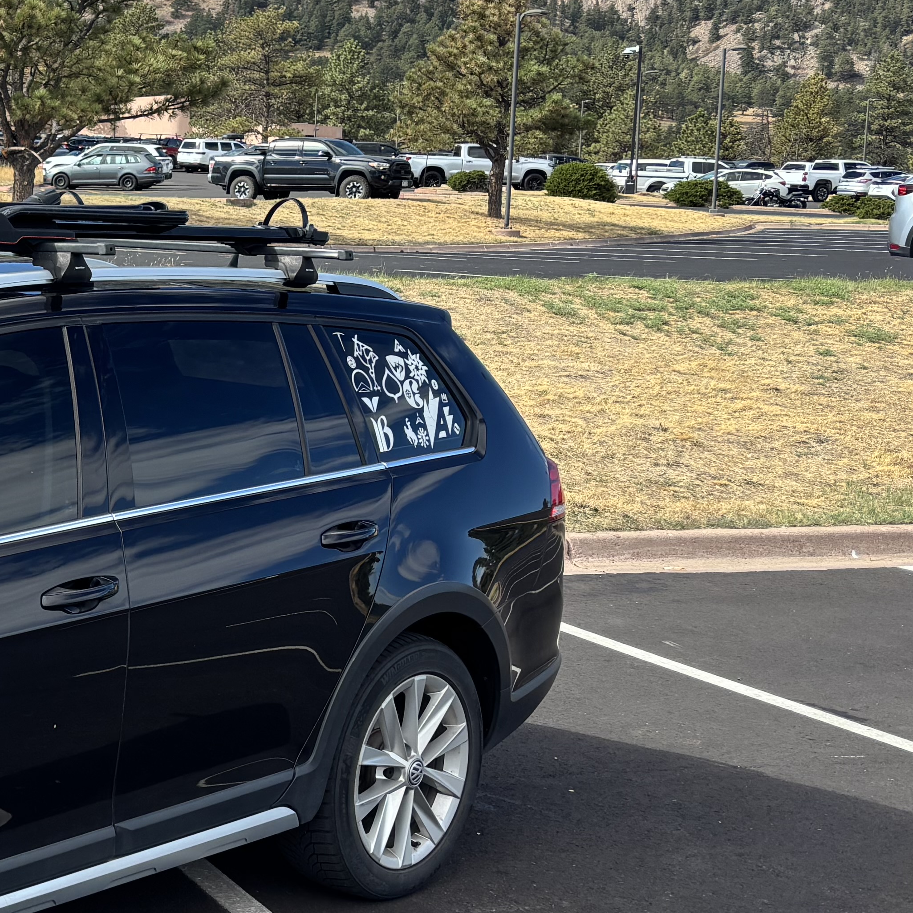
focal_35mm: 64
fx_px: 1910
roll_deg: -0.1
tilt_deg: -6.5
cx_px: -285
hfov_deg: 23.6
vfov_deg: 26.9
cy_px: 431
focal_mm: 5.96
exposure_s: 1/1399
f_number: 1.6
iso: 50
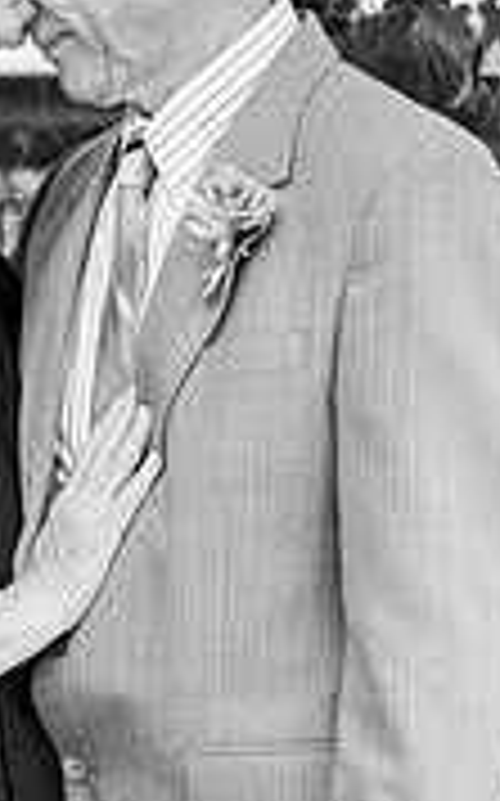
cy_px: 518
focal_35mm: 180
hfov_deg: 7.3
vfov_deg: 11.6
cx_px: 50
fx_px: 3931
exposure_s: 1/500
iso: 400
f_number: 5
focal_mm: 70
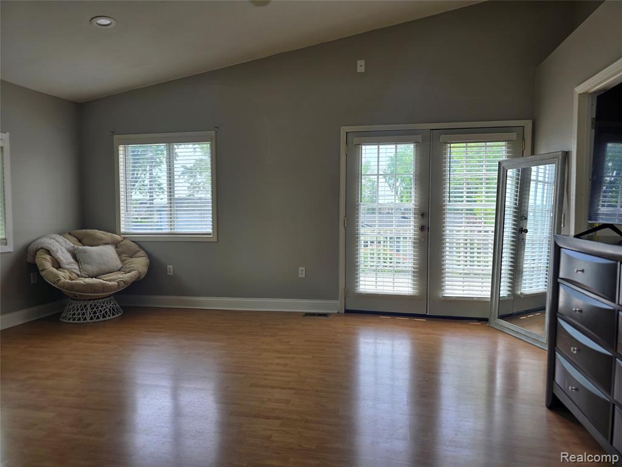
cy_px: 234
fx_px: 413
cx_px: 311
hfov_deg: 73.9
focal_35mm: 23
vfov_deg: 58.9
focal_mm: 6.3
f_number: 1.7
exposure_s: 1/120
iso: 12
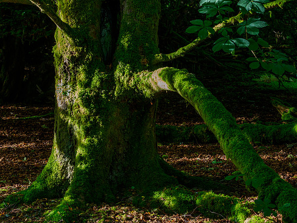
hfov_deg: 16.4
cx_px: 158
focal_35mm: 120
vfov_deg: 12.4
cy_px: 116
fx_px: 1030
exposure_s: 1/30
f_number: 5.6
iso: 400
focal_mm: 56
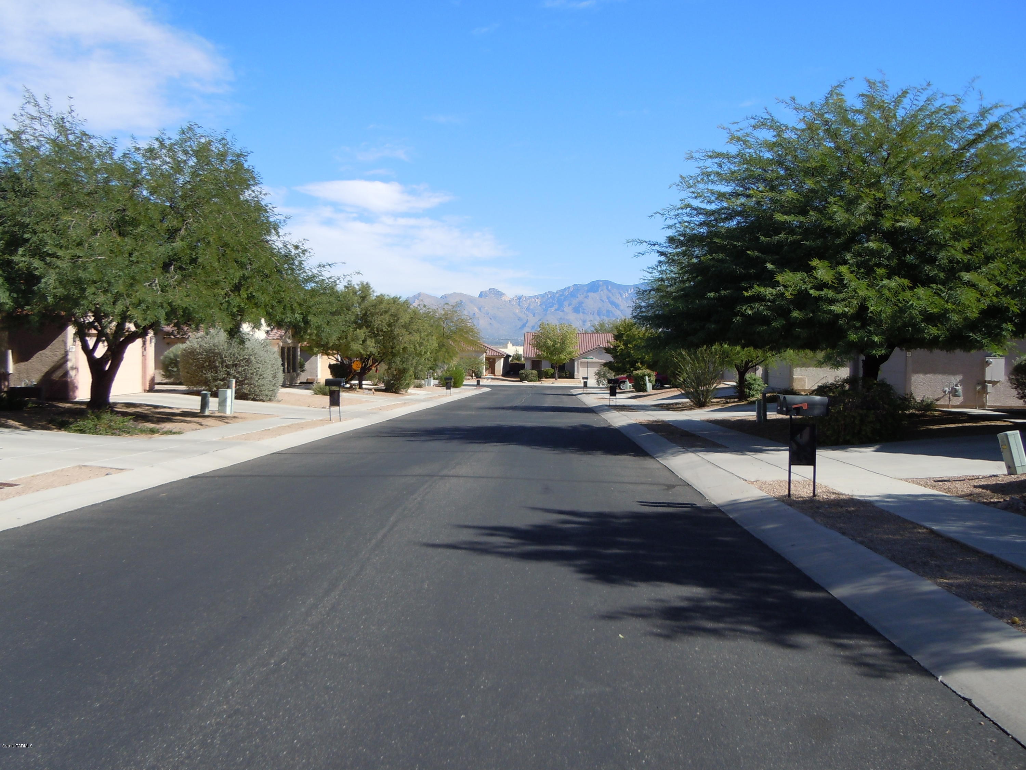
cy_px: 385
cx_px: 513
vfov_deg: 46.8
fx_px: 889
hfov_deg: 60.0
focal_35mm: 30
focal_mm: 5.4
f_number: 3.5
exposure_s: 1/800
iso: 100
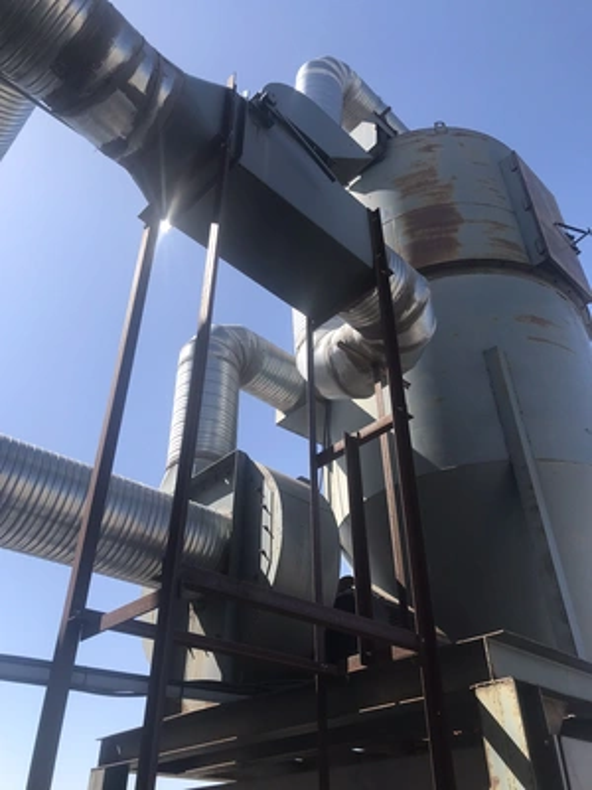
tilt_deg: +37.0
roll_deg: -0.1
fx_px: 638
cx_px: 296
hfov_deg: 49.7
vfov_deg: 63.4
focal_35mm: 28
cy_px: 395
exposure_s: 1/1546
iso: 20
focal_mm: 3.99
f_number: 1.8
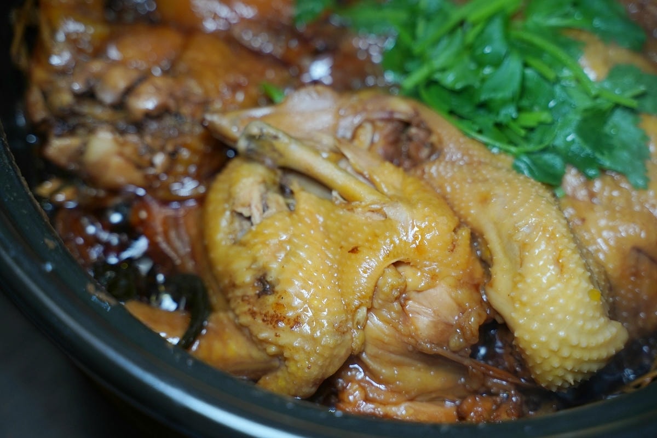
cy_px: 219
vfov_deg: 18.2
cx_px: 328
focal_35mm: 75
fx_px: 1369
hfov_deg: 27.0
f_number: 4
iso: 250
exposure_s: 1/80
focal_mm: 75
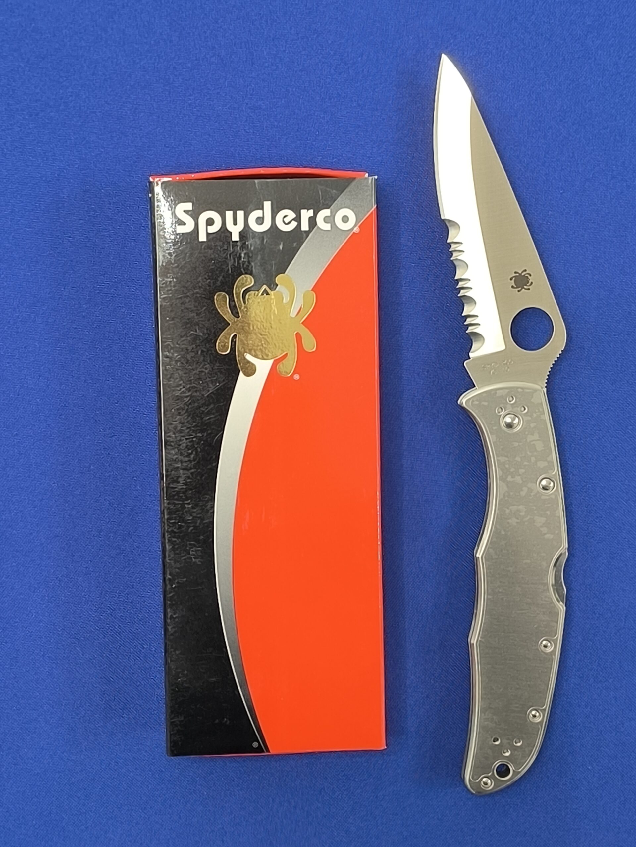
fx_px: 1715
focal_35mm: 70
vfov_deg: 27.8
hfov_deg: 21.0
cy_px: 424
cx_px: 318
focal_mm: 6.14
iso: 500
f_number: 1.65
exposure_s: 1/100
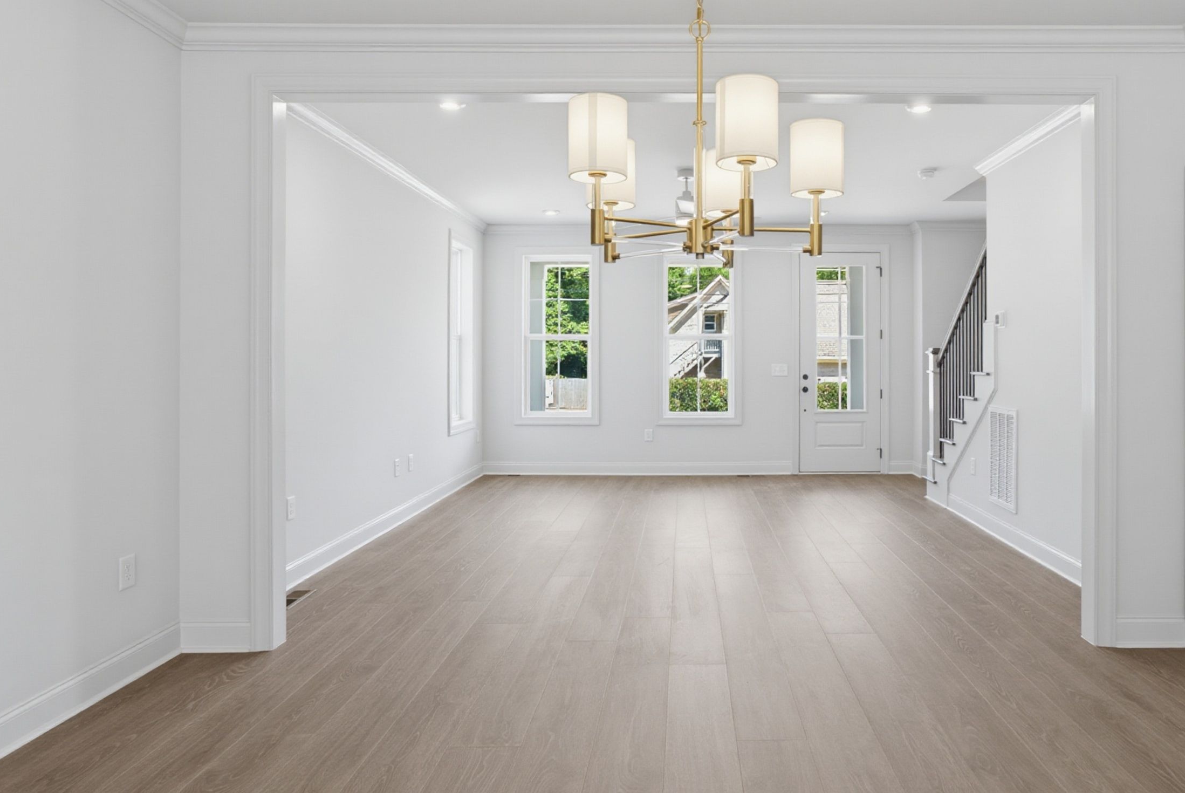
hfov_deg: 75.5
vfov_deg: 55.2
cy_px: 371
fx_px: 758
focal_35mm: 23
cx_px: 690
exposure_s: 1/20
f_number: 7.1
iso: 800
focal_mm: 12
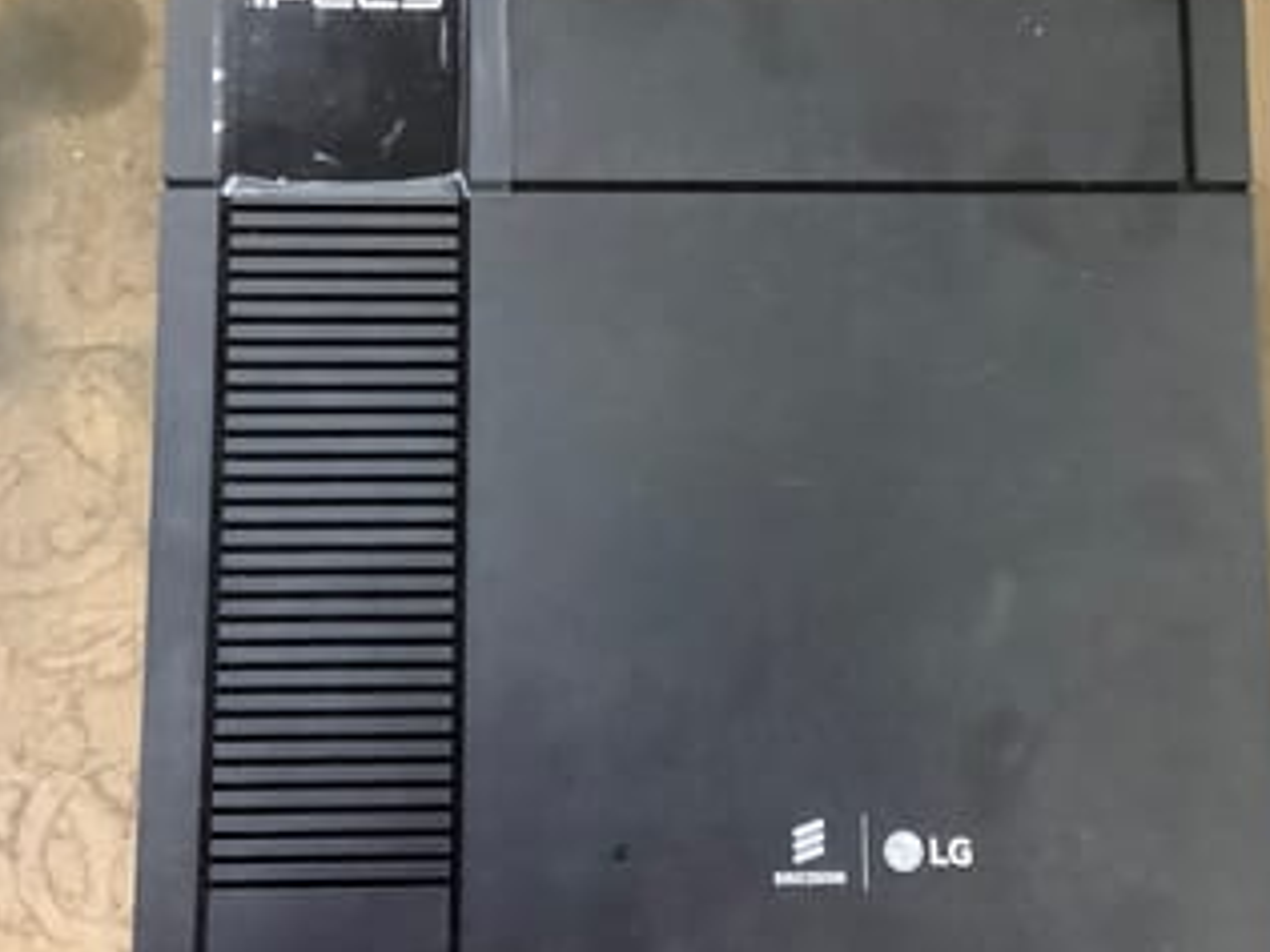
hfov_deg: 38.9
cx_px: 703
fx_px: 1798
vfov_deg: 29.7
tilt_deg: -81.2
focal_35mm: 49
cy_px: 500
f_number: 2.4
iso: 640
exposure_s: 1/25
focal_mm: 3.3
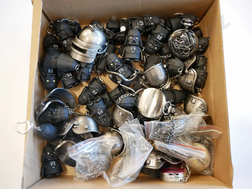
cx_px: 126
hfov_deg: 60.0
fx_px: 218
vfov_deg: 46.8
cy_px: 94
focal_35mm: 30
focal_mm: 15
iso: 1000
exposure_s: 1/60
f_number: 3.7
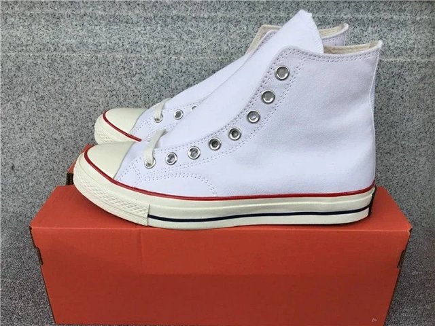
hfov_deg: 58.4
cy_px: 163
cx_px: 218
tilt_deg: -26.2
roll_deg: -0.4
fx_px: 390
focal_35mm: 31
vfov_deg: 45.4
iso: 25
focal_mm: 3.3
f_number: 2.4
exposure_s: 1/721
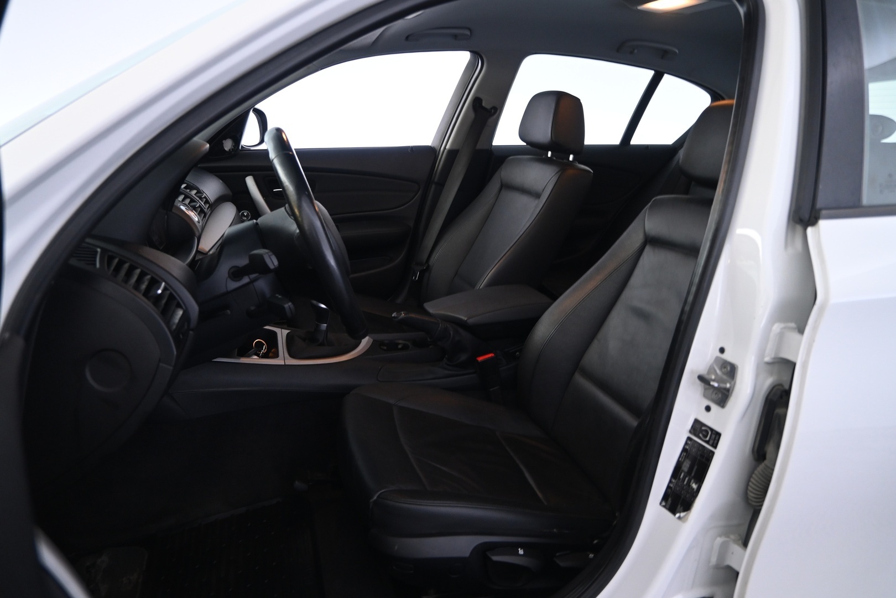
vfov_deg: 53.1
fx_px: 597
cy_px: 299
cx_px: 448
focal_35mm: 24
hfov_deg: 73.7
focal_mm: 16
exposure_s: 1/15
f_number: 3.5
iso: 1000
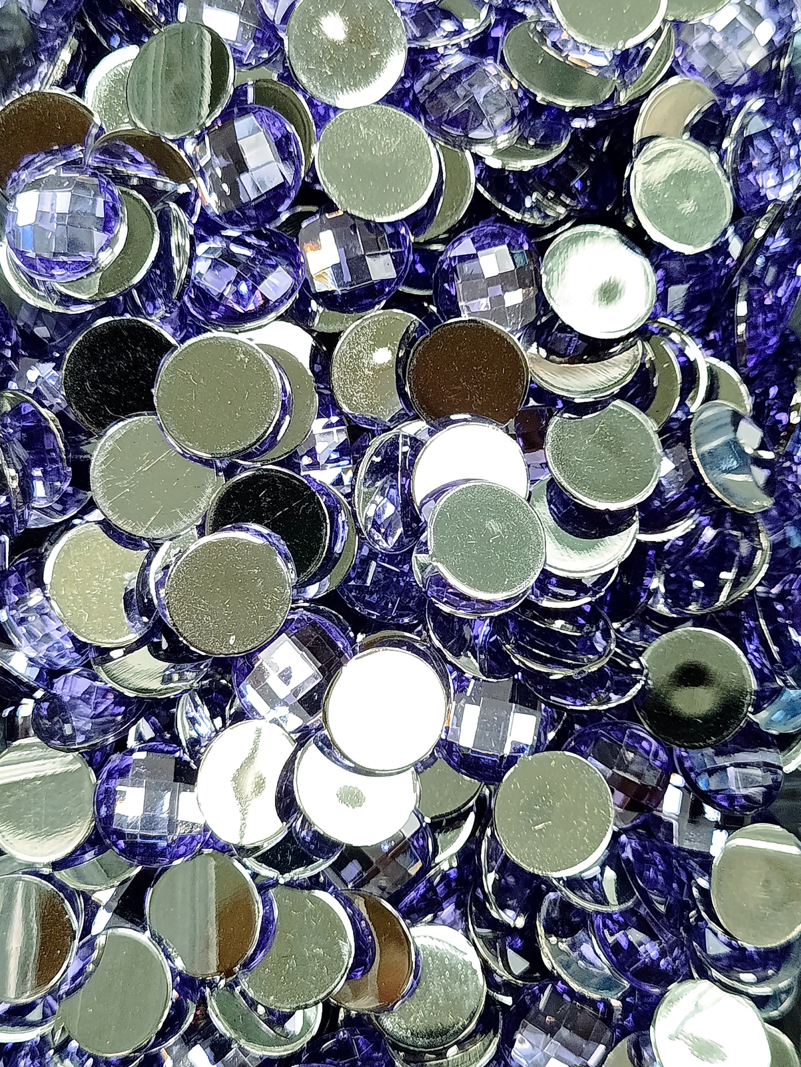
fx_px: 1079
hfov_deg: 40.7
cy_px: 534
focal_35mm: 35
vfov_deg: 52.6
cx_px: 400
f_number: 1.7
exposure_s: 1/100
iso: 200
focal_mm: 4.71
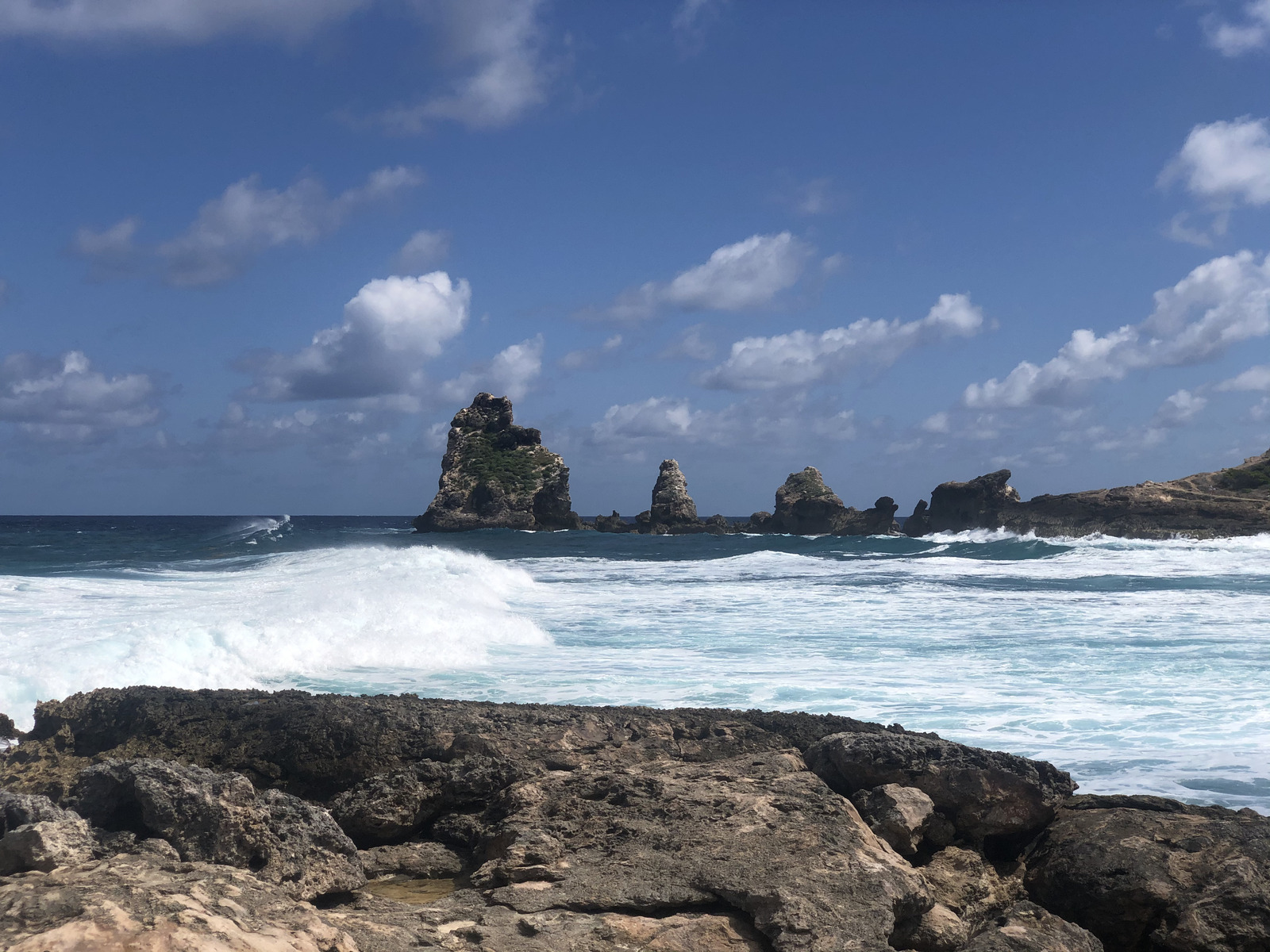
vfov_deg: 28.0
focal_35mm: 52
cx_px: 635
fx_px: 1908
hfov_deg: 36.8
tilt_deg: +1.7
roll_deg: +0.9
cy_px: 476
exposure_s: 1/2525
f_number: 2.4
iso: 16
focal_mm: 6
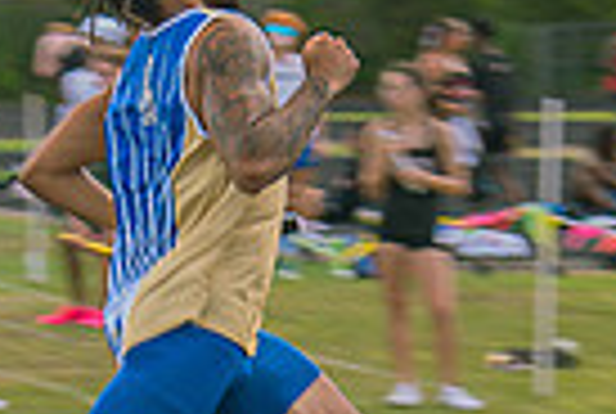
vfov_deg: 5.9
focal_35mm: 232
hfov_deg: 8.8
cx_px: 117
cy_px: 634
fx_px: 3978
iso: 200
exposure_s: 1/200
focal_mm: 55
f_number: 4
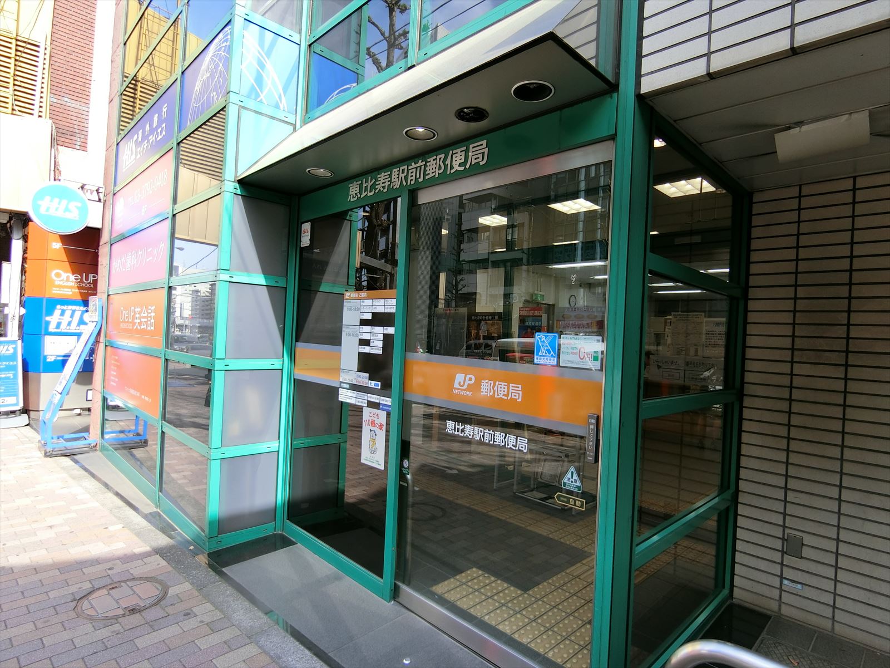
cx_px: 445
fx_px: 489
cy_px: 334
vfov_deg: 68.7
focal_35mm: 19
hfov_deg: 84.7
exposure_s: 1/320
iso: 80
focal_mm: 4.06
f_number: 2.7
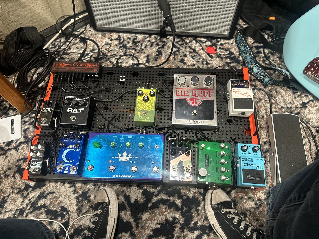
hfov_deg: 71.6
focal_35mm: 24
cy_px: 120
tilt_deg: -63.0
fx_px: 221
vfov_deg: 56.8
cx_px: 160
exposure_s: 1/60
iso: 500
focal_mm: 6.86
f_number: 1.78
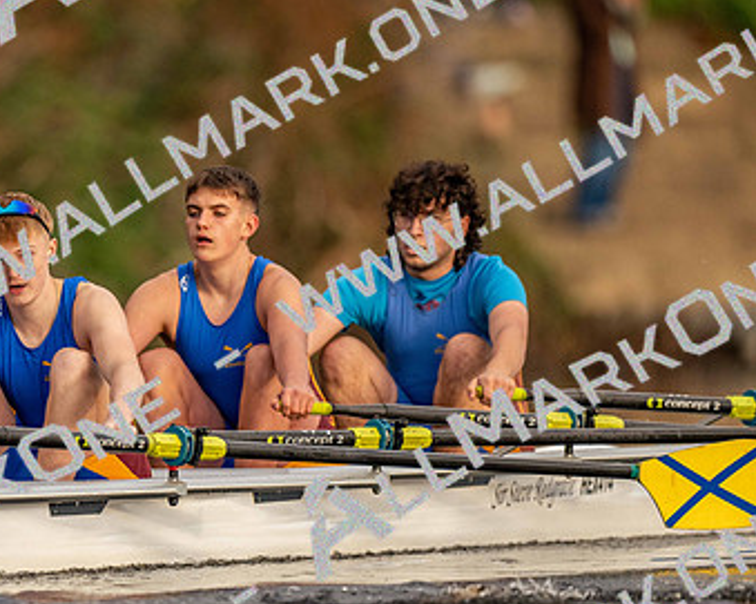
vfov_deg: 1.6
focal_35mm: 964
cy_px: 371
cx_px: 114
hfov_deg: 2.0
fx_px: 21563
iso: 1400
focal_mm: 600
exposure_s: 1/2500
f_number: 4
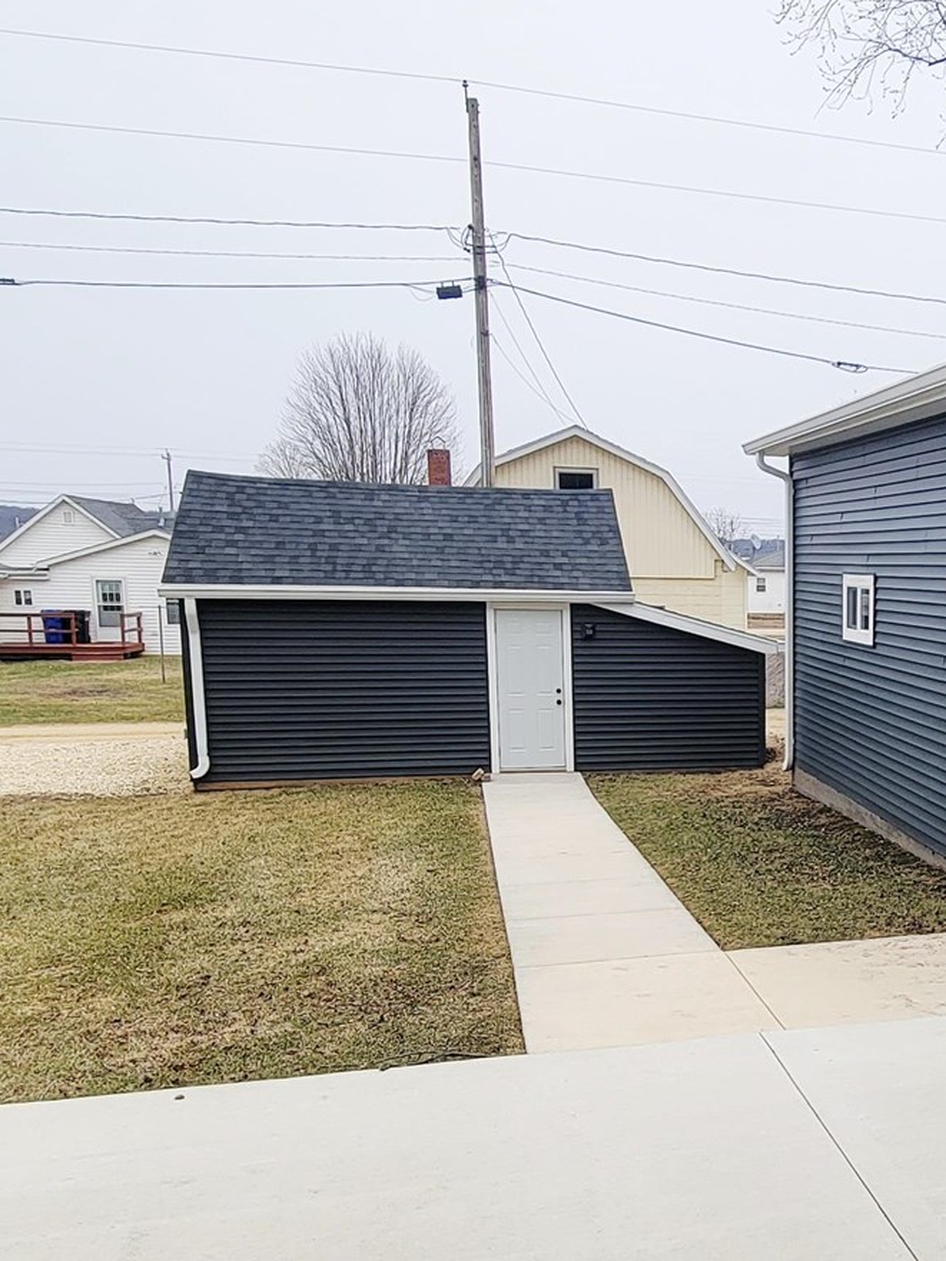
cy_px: 803
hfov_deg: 37.5
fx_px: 1239
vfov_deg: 53.2
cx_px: 936
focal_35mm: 34
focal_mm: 2.2
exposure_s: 1/1429
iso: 50
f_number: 2.2
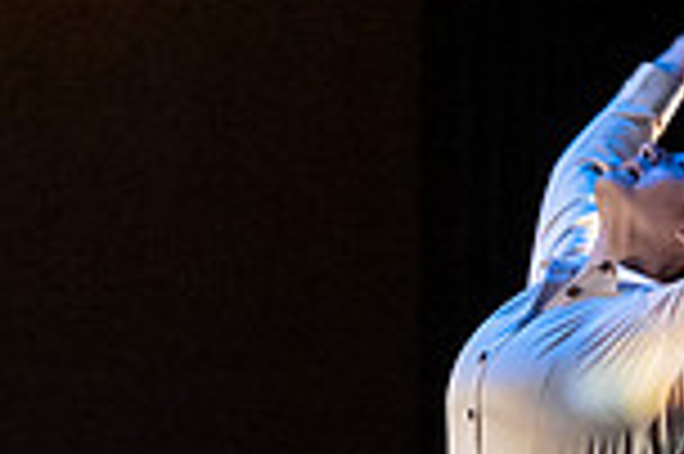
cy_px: 481
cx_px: 562
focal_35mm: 395
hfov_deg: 5.2
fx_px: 7497
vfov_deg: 3.5
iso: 4000
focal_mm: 75
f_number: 4
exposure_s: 1/400
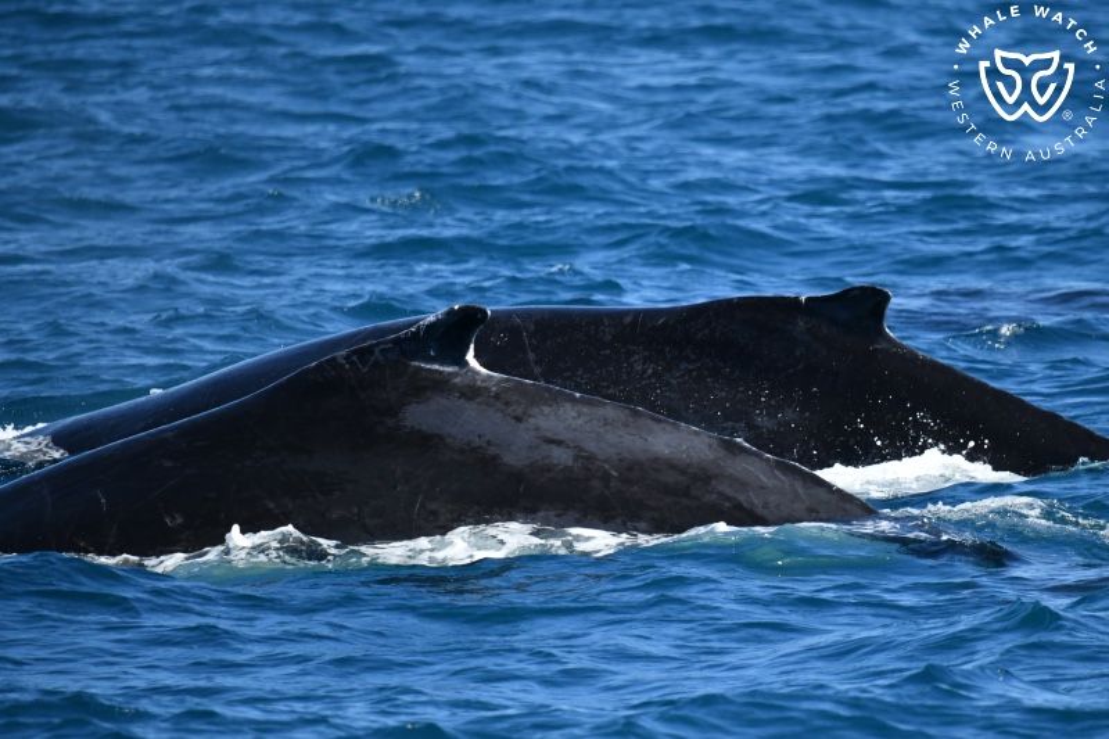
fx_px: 18478
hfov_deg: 3.4
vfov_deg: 2.3
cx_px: 554
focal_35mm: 600
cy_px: 370
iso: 2000
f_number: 6.3
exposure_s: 1/8000
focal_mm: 600
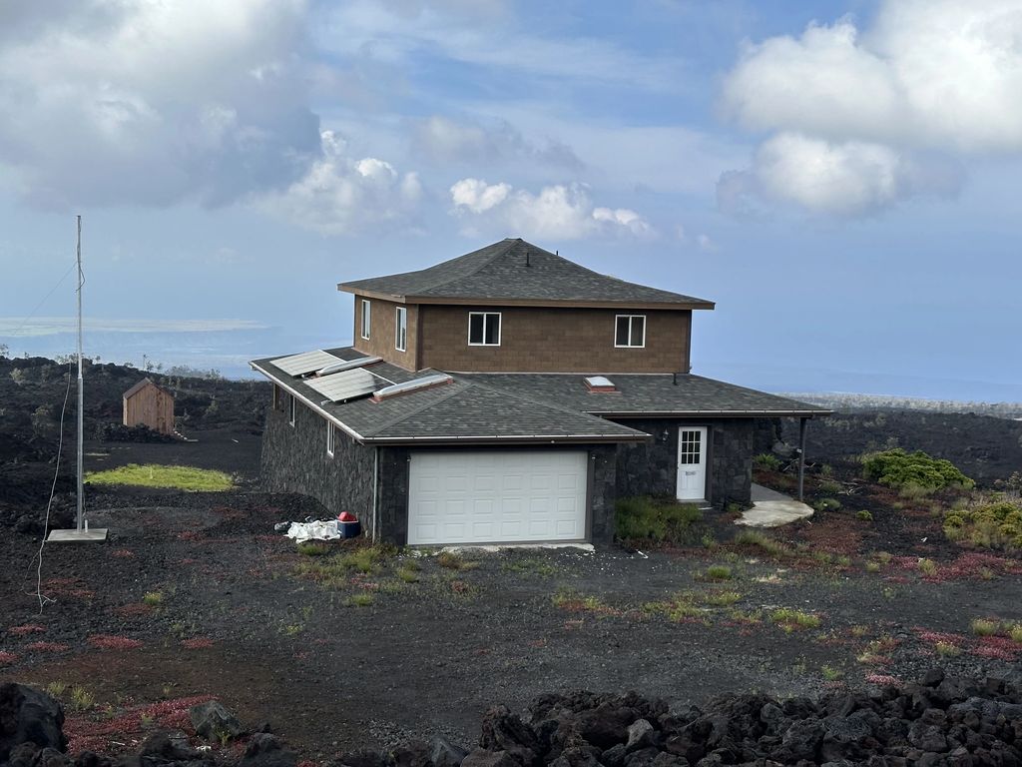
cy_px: 384
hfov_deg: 39.7
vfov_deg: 30.3
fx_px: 1417
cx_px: 511
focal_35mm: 48
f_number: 1.78
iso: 64
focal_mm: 6.86
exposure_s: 1/4566
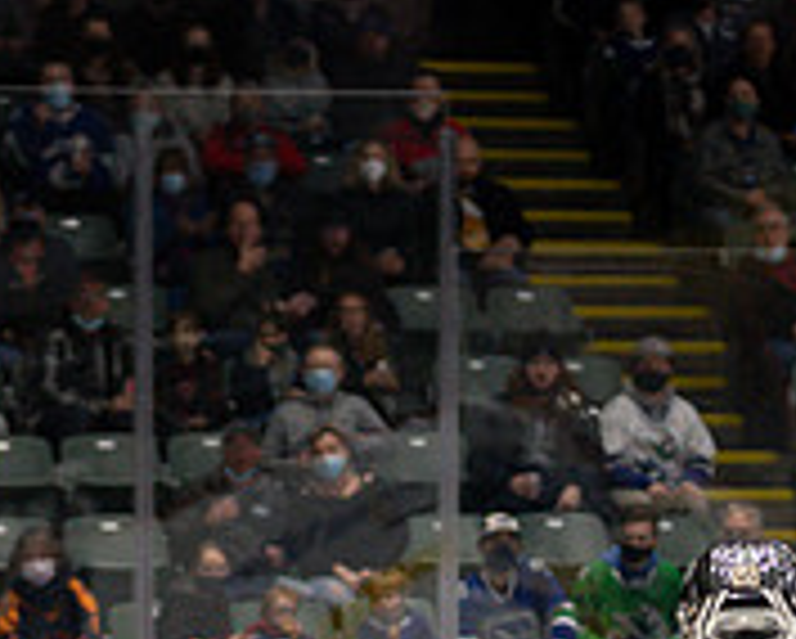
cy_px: 866
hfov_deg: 8.0
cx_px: 90
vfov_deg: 6.3
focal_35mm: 242
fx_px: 5707
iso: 2000
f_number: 2.8
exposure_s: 1/1000
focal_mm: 70
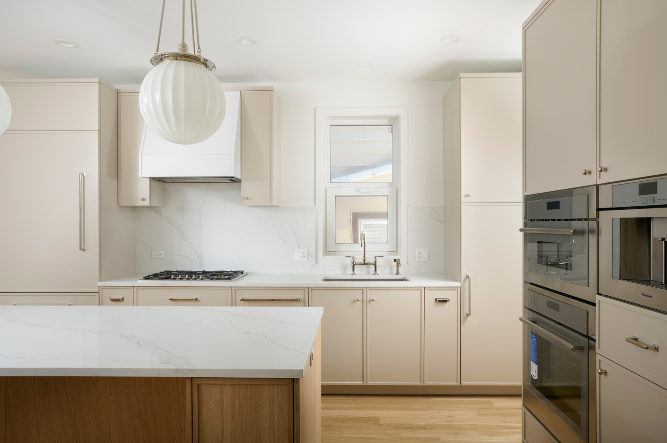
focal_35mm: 24
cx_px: 334
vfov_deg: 53.1
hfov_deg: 73.8
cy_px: 222
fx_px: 444
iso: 200
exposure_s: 1/5
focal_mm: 24
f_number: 8
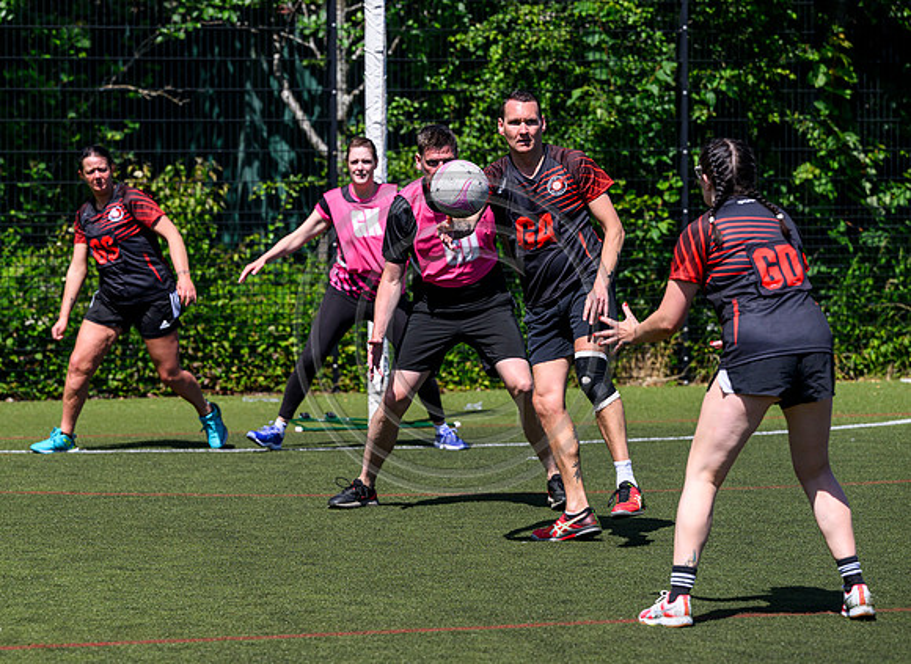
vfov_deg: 8.9
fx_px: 4288
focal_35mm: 165
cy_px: 275
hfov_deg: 12.1
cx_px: 434
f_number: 4
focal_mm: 130
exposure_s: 1/2500
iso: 250
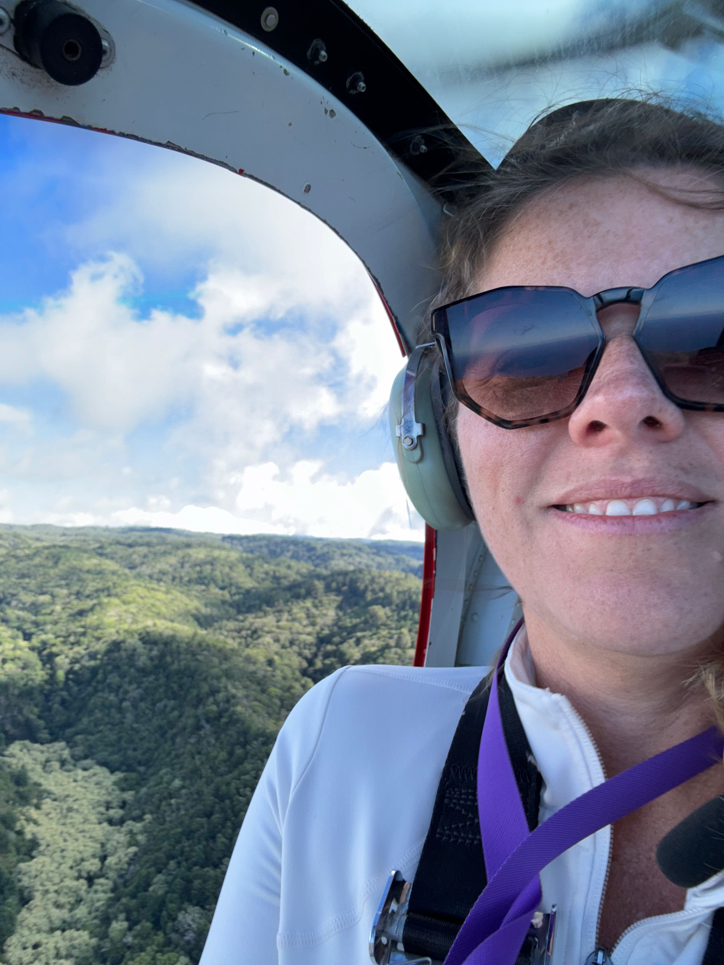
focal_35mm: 23
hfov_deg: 58.9
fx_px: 641
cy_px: 482
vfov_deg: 73.9
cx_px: 362
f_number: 1.9
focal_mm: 2.69
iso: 25
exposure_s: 1/186
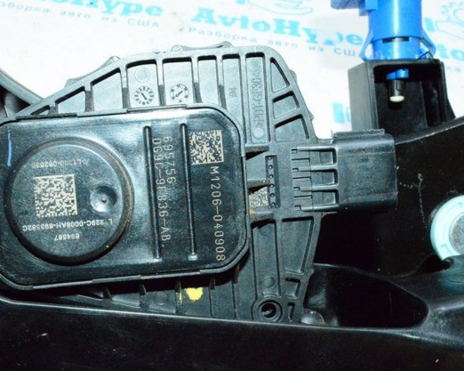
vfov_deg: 32.3
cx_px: 188
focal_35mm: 47
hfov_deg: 39.7
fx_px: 639
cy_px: 186
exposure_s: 1/50
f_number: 25
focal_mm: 27
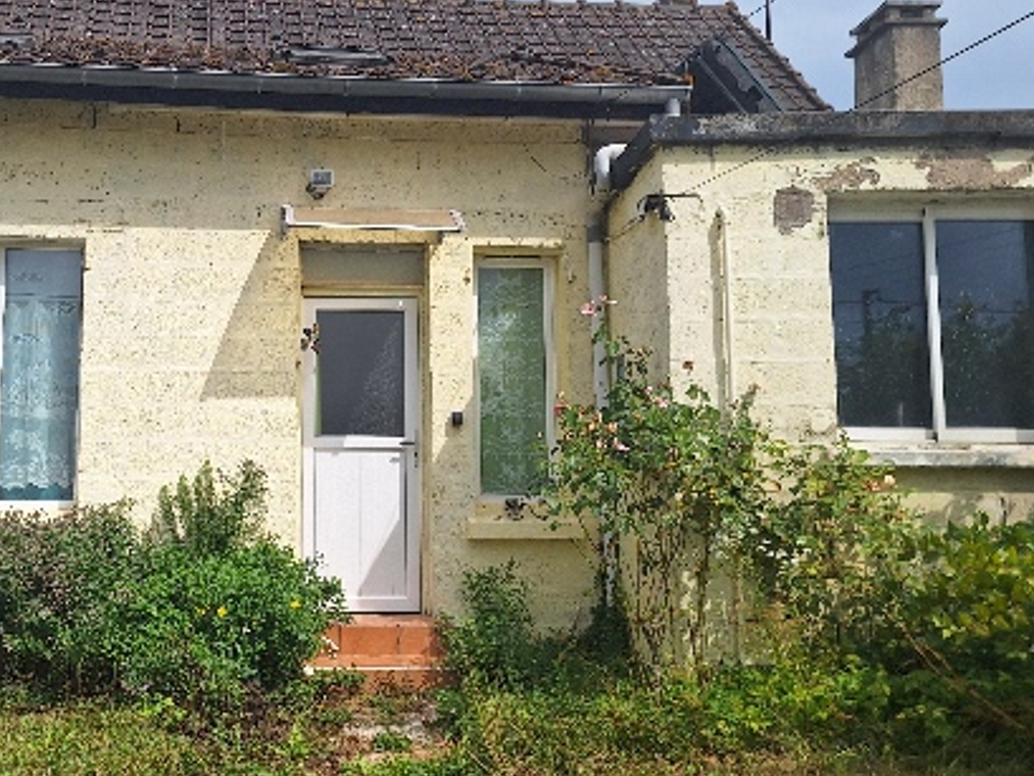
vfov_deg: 39.6
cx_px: 336
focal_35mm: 36
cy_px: 351
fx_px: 1076
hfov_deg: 50.3
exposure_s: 1/3663
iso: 40
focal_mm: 5.54
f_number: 1.8
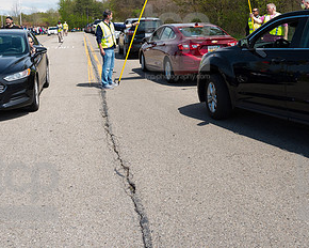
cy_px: 42
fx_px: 412
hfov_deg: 41.0
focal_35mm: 45
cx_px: 178
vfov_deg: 32.3
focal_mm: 24
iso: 1000
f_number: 7.1
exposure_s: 1/800
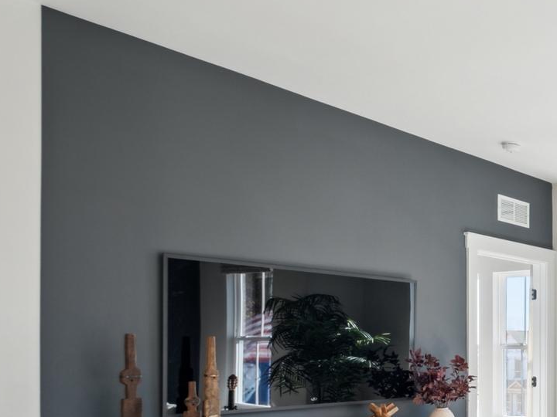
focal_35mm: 41
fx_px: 660
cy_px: 359
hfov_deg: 33.7
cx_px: 719
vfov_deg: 33.6
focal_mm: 10
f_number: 8
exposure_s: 1/60
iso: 200
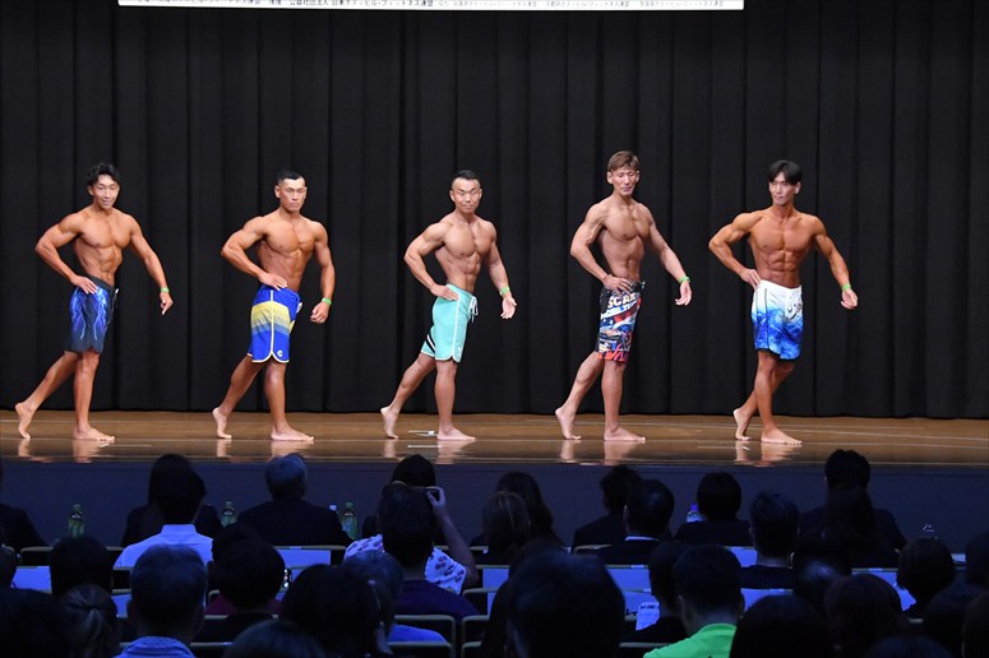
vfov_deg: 12.7
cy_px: 329
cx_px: 494
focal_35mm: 108
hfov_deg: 18.9
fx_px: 2966
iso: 8000
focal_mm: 72
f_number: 5.6
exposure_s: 1/400
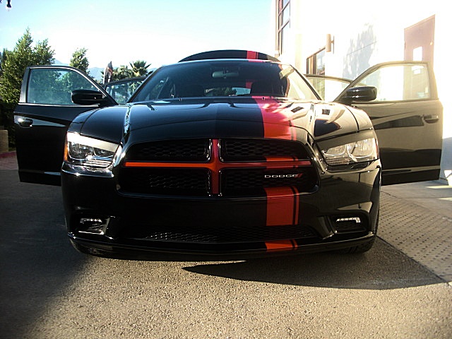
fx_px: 470
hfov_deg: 51.4
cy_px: 170
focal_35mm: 36
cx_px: 226
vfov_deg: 39.7
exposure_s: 1/200
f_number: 2.8
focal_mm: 6.3
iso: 50
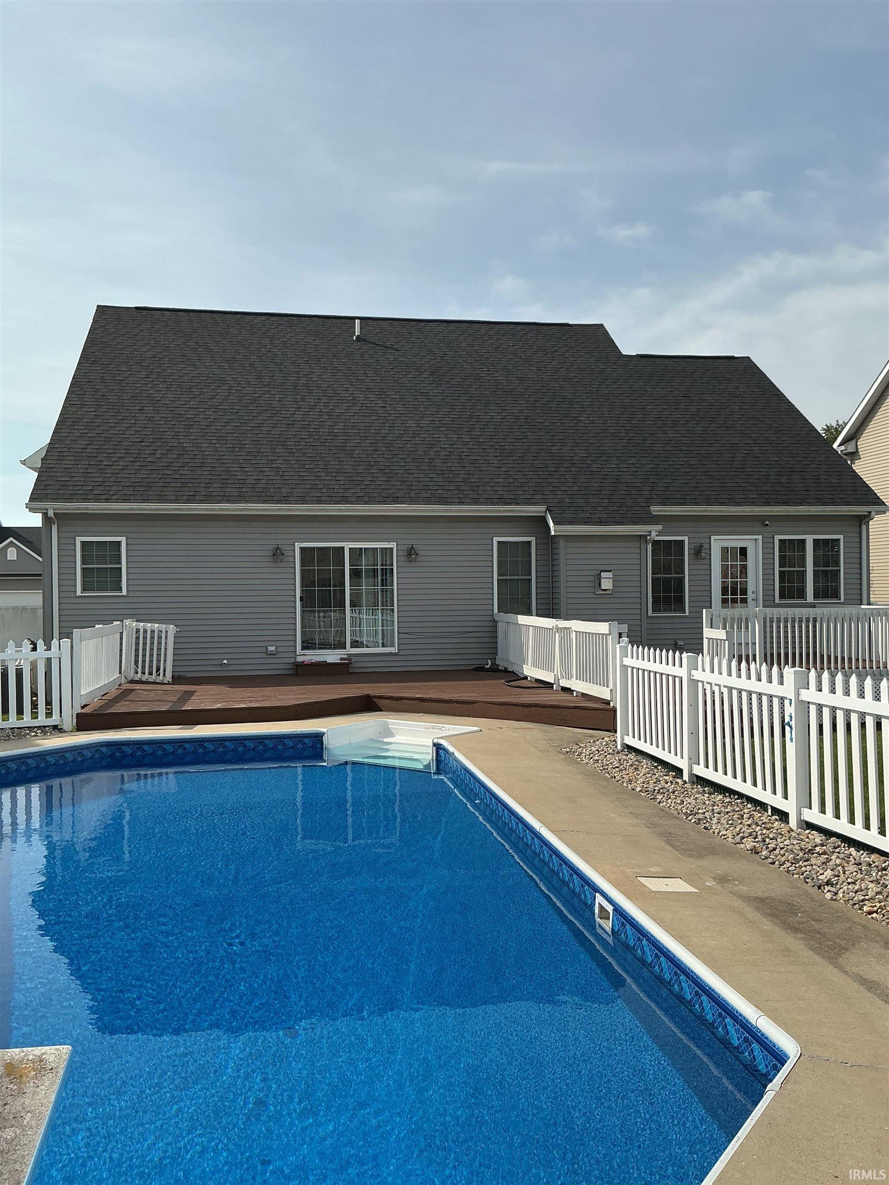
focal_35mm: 29
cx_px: 444
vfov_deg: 61.7
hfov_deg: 48.2
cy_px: 592
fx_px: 993
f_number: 1.8
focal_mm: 3
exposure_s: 1/2427
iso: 25
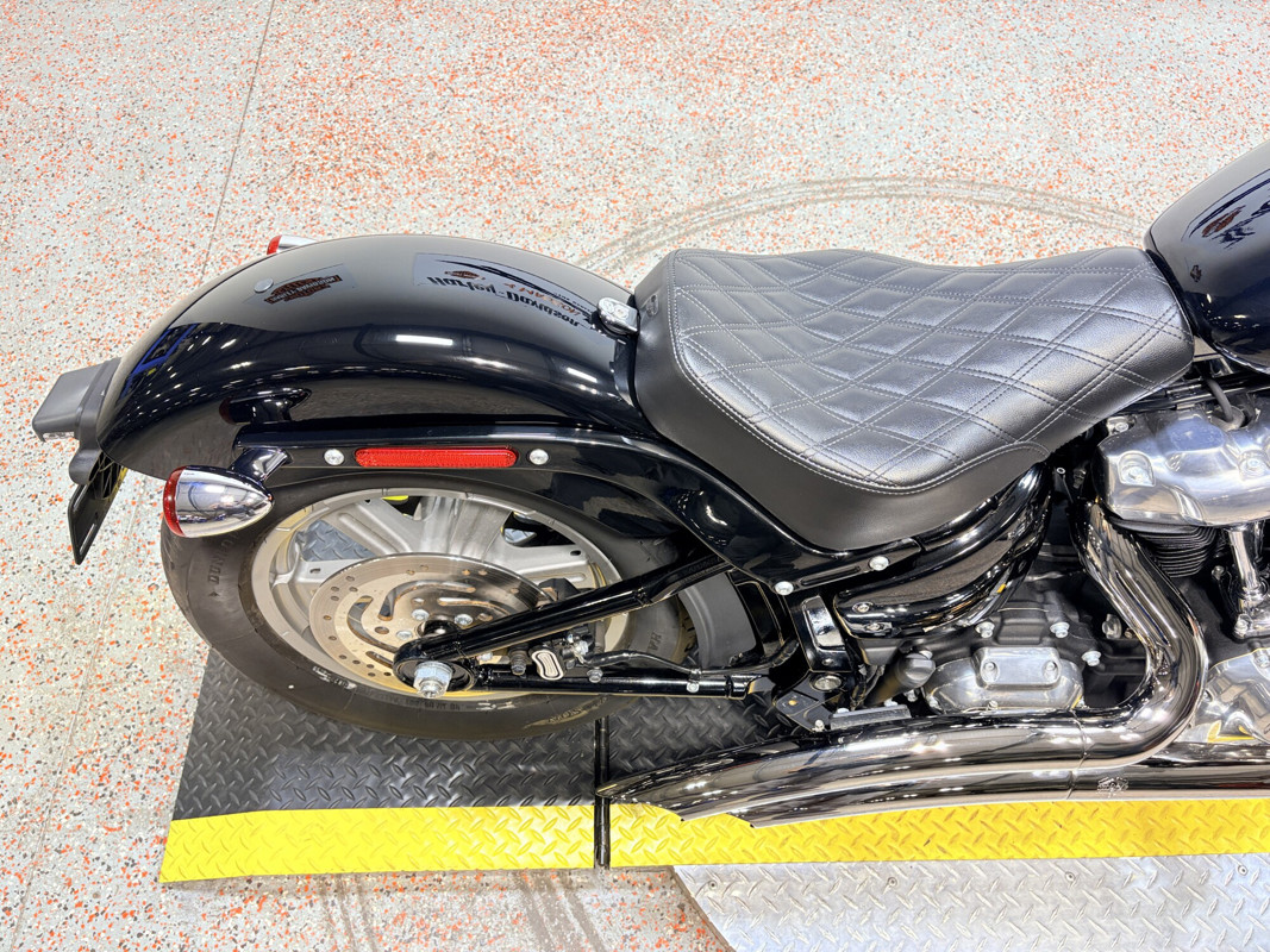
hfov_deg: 67.3
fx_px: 954
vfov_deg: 53.1
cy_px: 476
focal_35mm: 26
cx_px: 635
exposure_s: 1/120
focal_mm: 5.96
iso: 100
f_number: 1.6
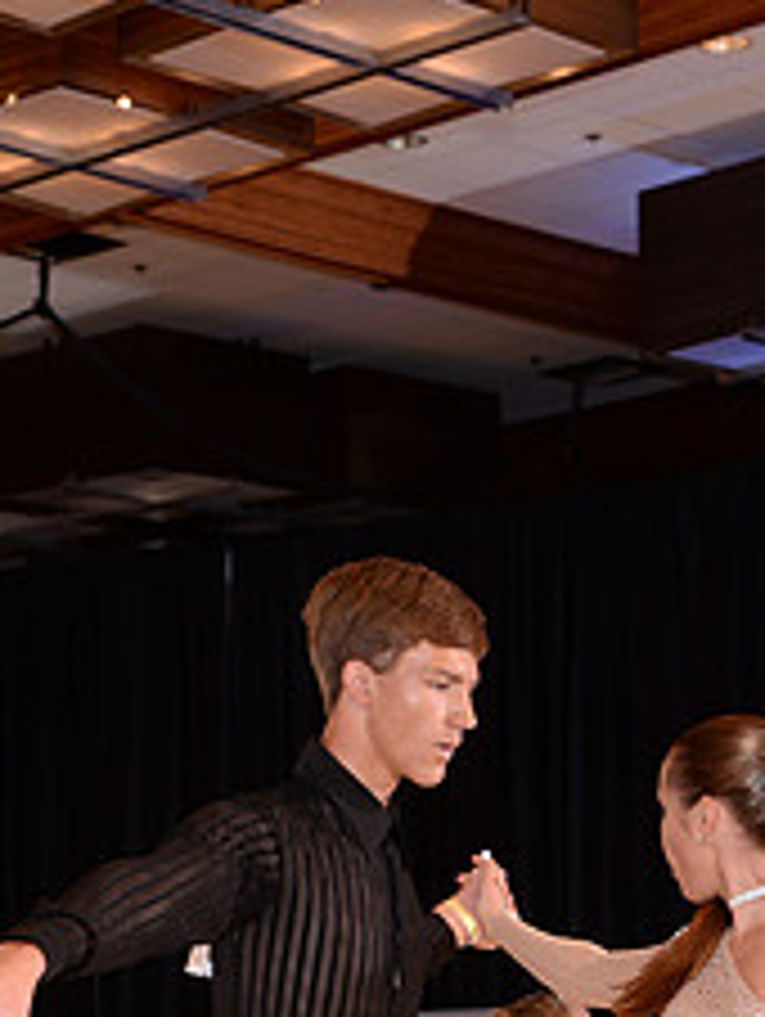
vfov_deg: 15.4
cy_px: 1246
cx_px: 461
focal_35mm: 123
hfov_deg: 12.1
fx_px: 3618
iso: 1250
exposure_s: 1/250
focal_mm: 50
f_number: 5.6
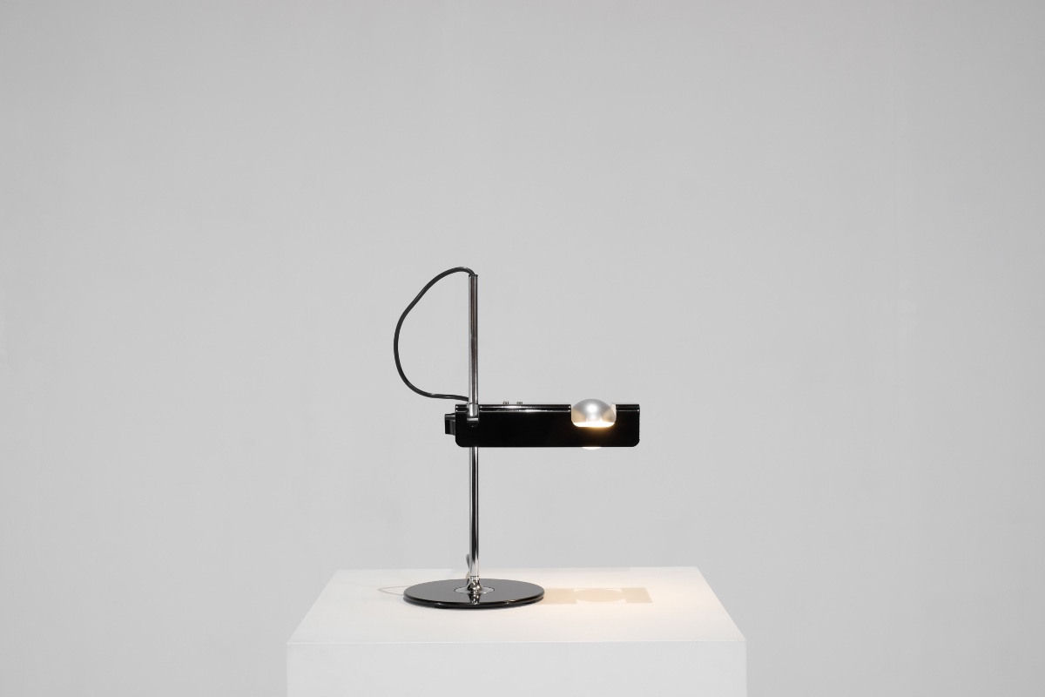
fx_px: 1538
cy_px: 348
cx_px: 522
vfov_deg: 25.5
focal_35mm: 53
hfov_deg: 37.5
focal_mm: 35
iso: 400
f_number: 8
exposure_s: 1/25
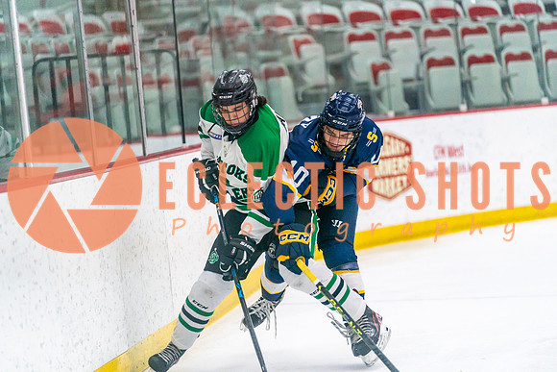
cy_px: 186
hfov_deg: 12.4
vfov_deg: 8.3
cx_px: 278
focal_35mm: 165
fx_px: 2553
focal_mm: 165
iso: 4000
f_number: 2.8
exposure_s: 1/1600
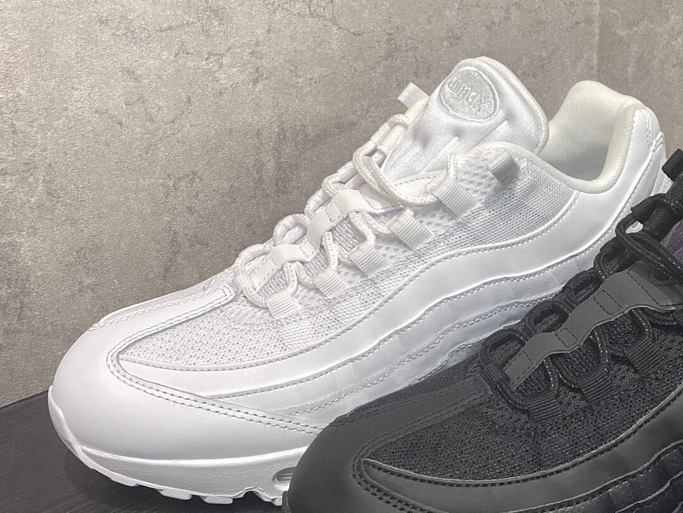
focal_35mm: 55
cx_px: 566
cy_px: 283
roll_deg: -1.3
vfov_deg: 26.6
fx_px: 1085
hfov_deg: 33.7
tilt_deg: -29.3
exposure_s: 1/100
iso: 100
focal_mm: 3.3
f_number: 2.4
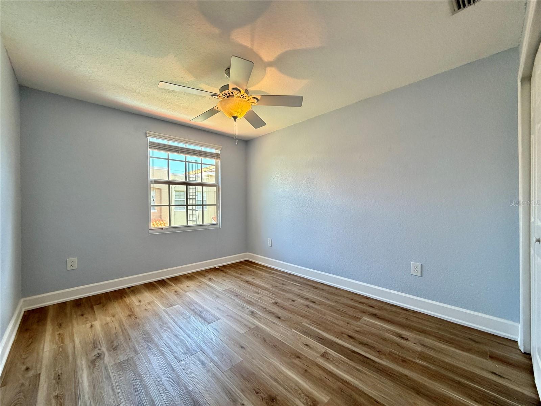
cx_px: 270
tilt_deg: +0.6
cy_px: 203
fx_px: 219
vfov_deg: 85.7
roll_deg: +0.3
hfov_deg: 102.1
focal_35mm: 14
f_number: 2.2
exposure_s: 1/120
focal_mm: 2.22
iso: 200
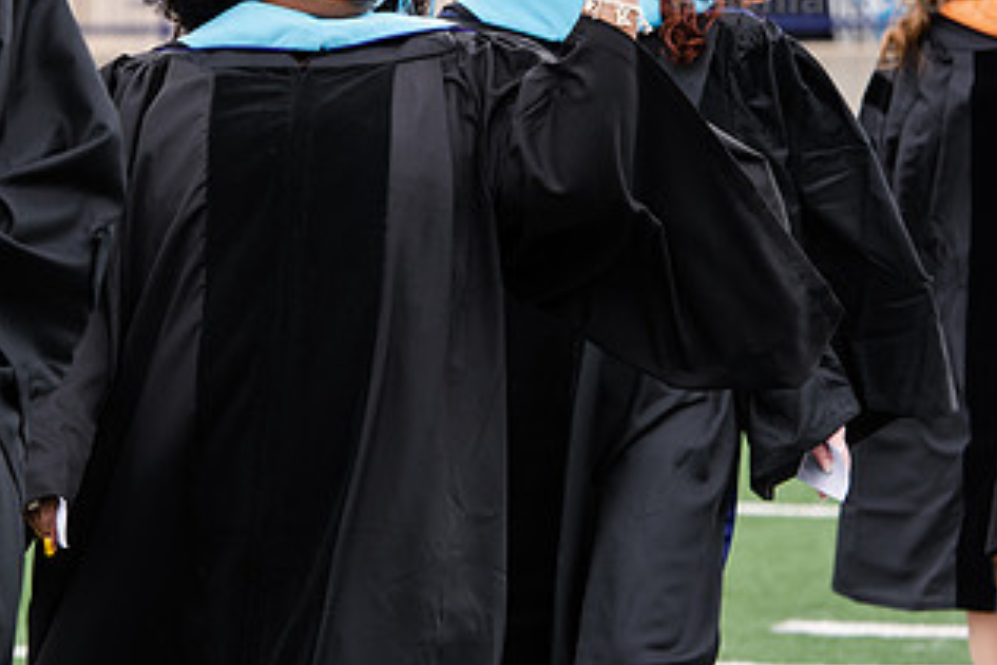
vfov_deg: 5.1
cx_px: 449
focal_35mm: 267
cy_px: 65
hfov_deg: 7.7
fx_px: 7394
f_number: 5.6
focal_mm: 145
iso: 500
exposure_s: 1/500
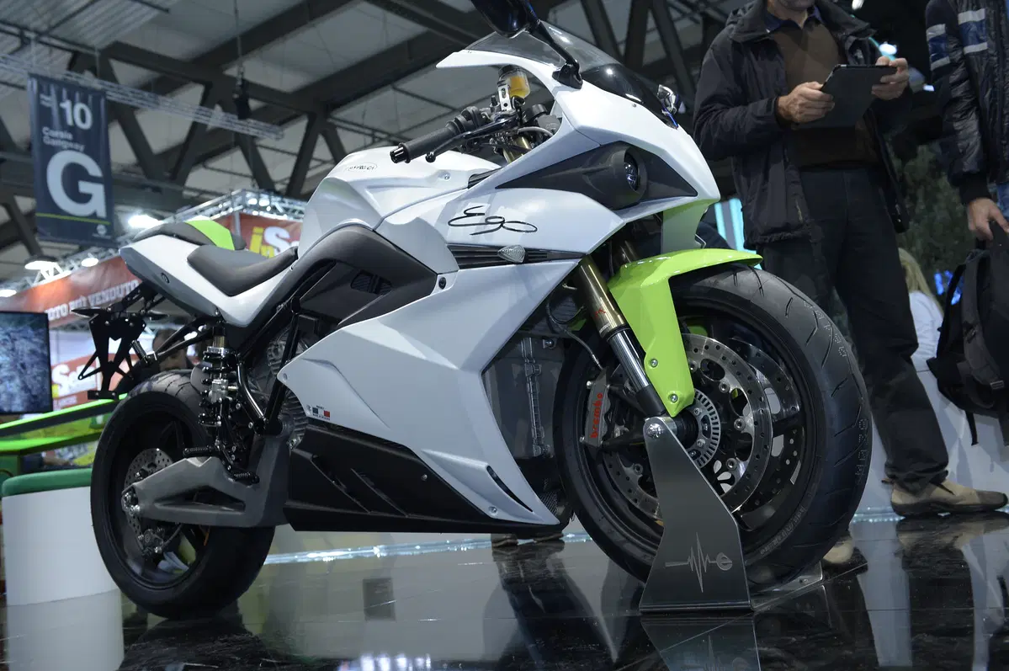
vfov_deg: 35.0
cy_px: 336
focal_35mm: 38
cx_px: 504
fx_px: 1064
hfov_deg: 50.7
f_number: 5.6
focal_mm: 38
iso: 1000
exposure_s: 1/100
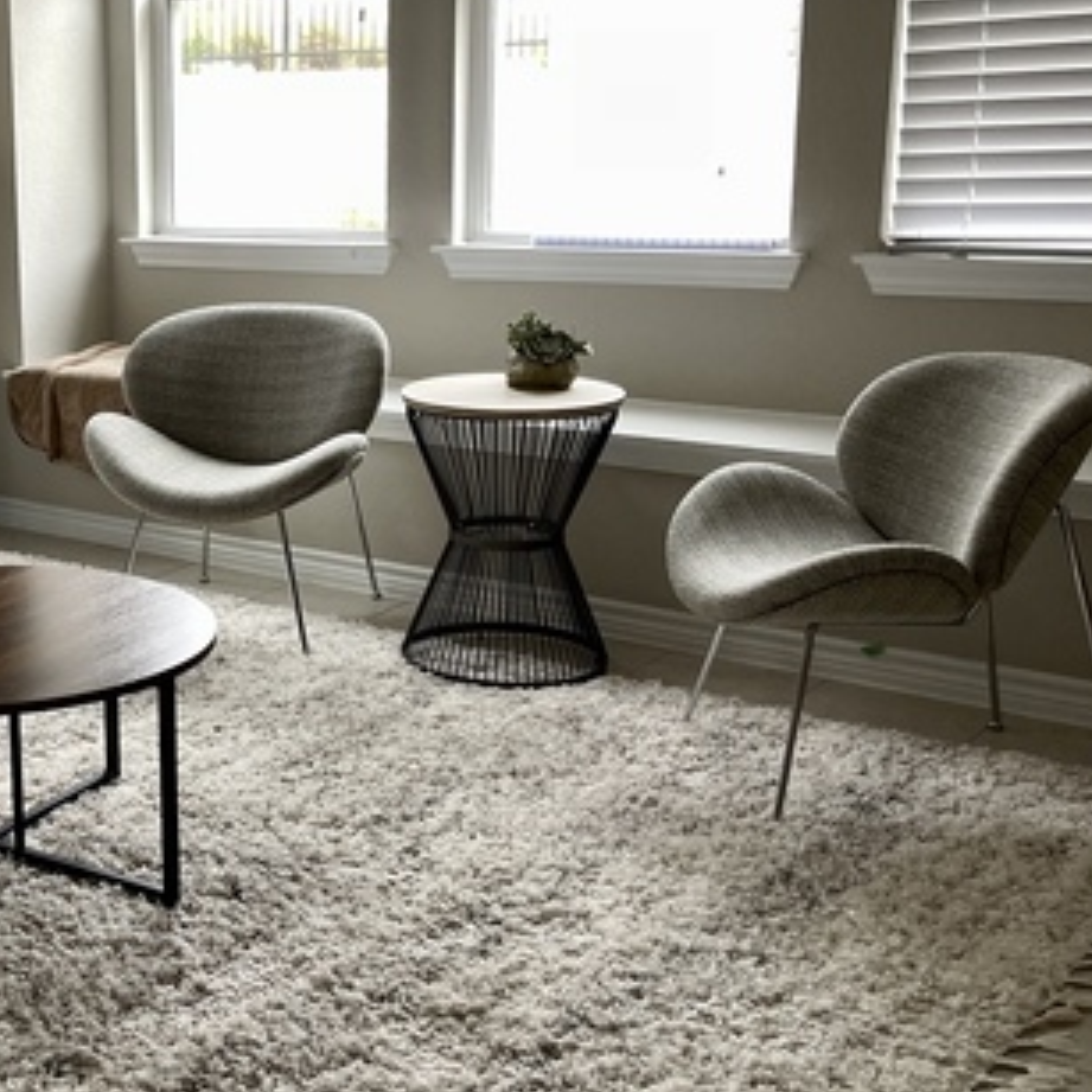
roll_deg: +1.8
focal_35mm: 50
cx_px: 55
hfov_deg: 31.9
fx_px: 1785
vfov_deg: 34.0
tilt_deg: -13.1
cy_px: 523
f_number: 1.6
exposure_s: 1/103
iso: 125
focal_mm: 5.1
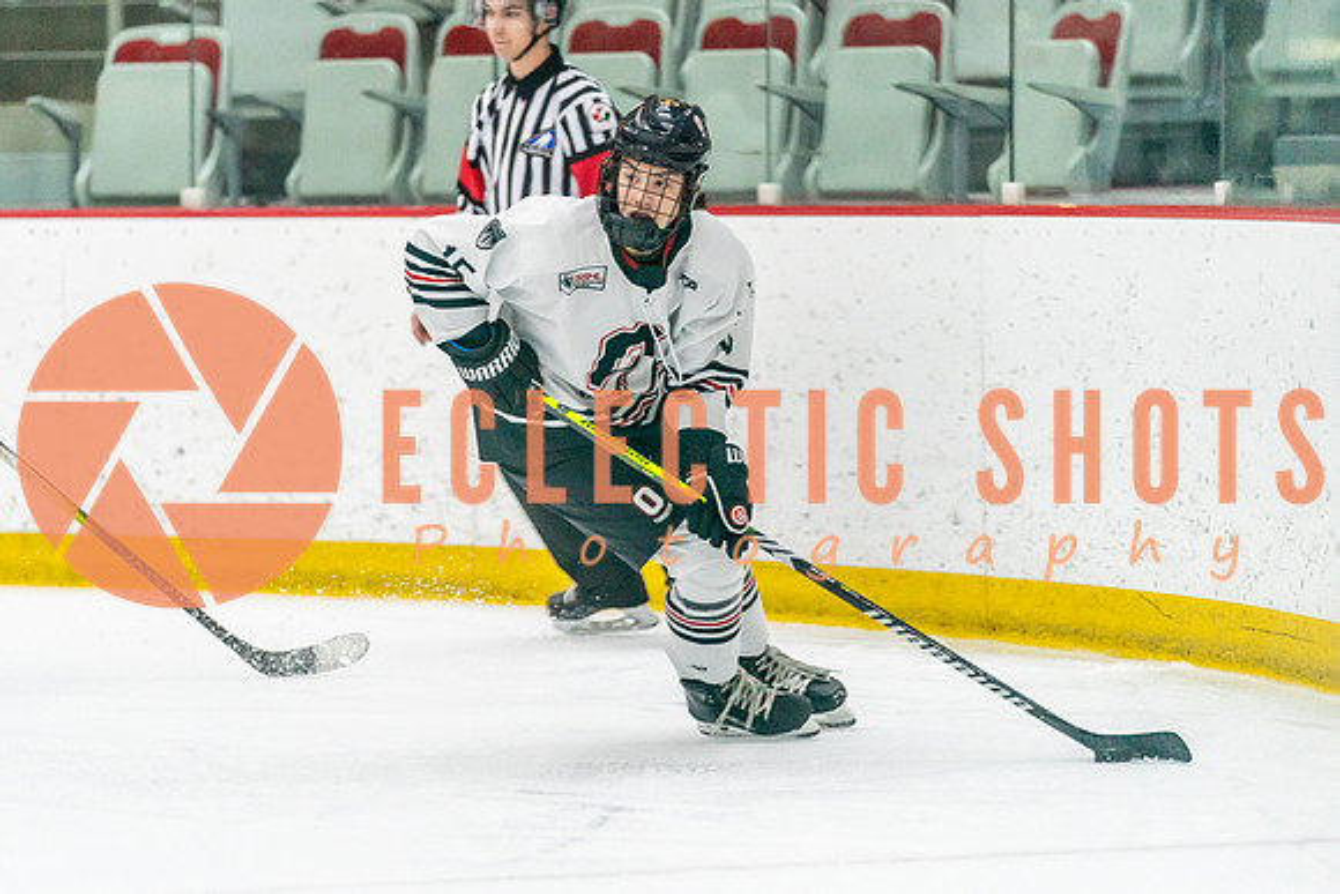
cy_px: 346
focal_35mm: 234
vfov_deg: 5.9
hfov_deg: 8.8
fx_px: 8717
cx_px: 519
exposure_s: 1/1250
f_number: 2.8
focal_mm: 191
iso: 3200
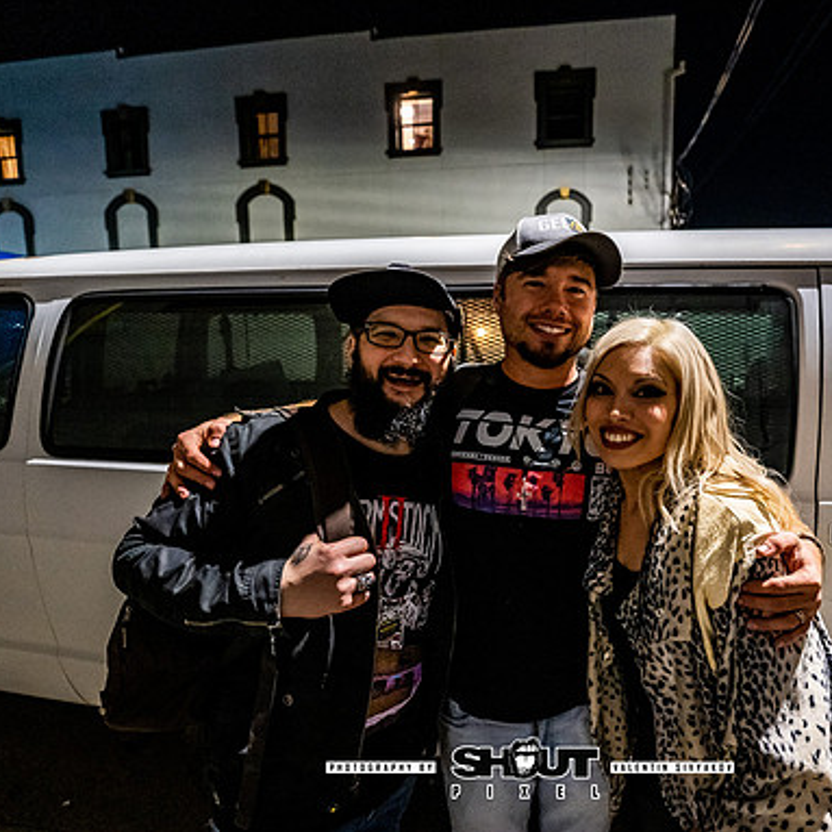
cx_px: 530
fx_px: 489
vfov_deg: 80.7
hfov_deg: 78.9
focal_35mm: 18
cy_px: 416
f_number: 2.8
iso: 3200
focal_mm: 14
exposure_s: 1/60
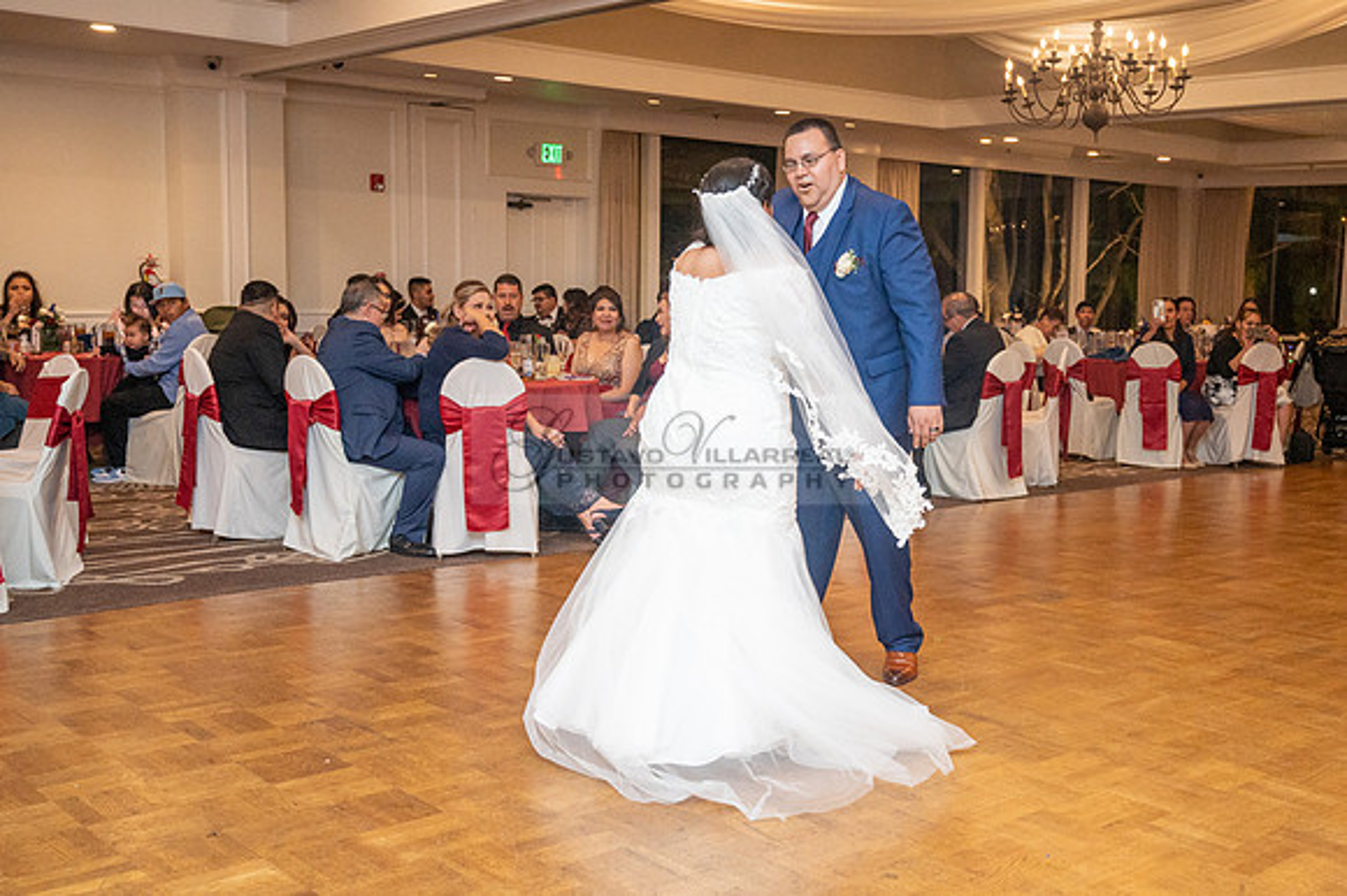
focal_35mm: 41
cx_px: 789
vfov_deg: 32.7
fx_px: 1527
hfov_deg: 47.4
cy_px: 478
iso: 2500
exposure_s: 1/200
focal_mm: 34.5
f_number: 4
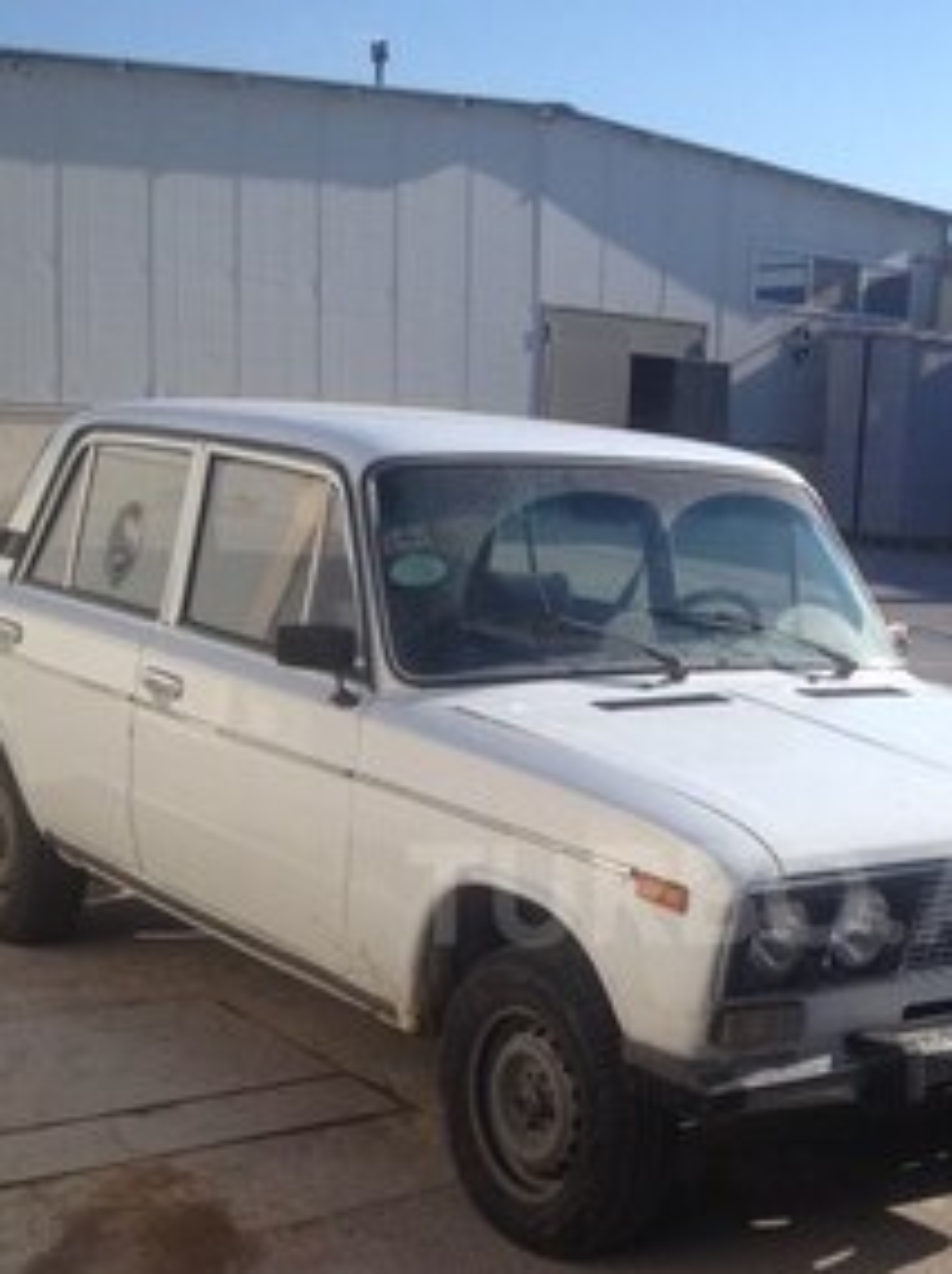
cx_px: 751
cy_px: 894
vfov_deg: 31.4
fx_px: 2242
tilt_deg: -12.6
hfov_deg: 23.6
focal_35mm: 61
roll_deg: -1.5
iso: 50
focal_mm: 4.28
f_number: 2.4
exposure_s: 1/1577
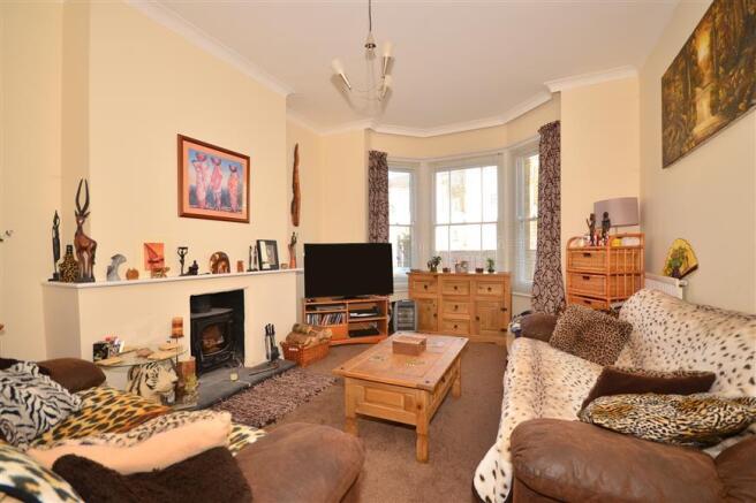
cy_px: 252
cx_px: 378
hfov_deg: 100.4
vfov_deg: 77.3
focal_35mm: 15
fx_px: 315
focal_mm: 10
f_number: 5
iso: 200
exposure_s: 1/60
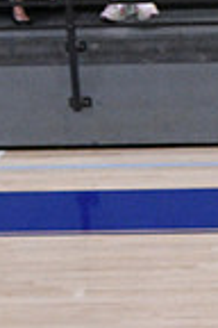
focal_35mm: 572
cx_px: 360
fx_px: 5195
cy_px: 647
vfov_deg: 3.6
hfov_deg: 2.4
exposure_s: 1/1250
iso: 6400
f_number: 3.2
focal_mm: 95
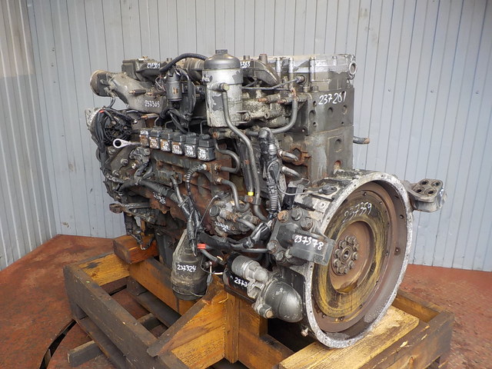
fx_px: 426
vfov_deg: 46.8
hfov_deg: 60.0
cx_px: 246
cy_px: 184
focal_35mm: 30
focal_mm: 4.1
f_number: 3.3
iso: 125
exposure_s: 1/30
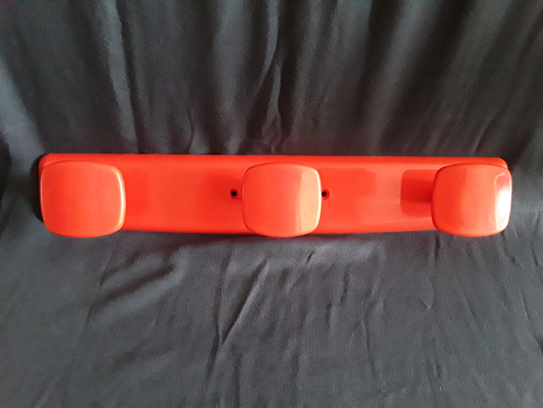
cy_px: 204
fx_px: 424
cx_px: 272
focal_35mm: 27
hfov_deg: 65.3
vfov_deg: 51.4
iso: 400
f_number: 1.9
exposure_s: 1/100
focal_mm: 2.91
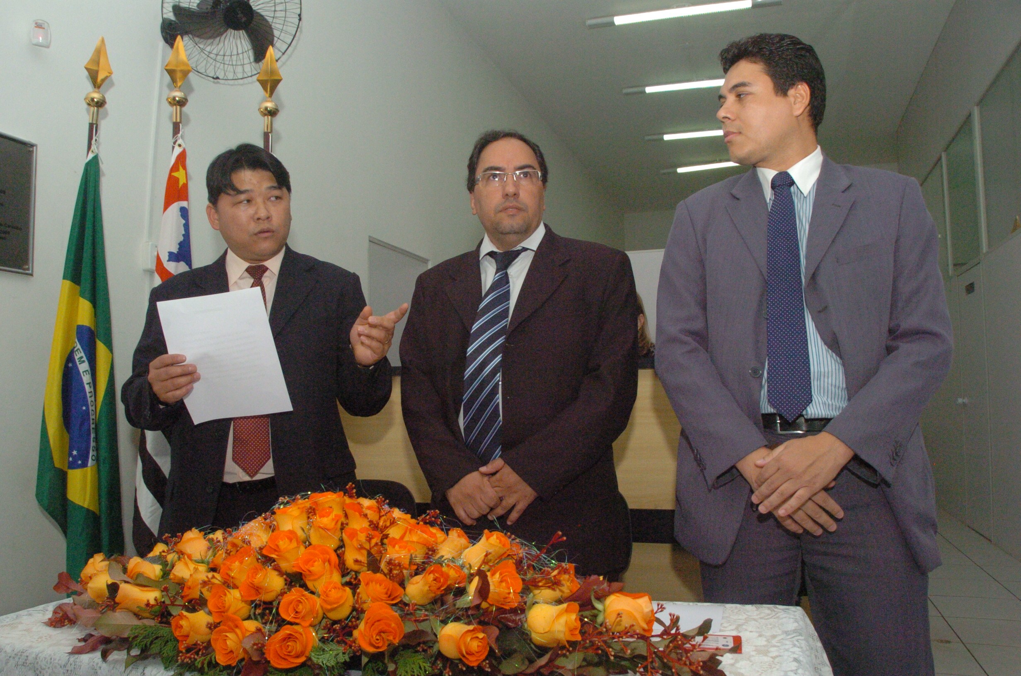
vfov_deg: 47.7
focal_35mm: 27
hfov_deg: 67.5
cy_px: 338
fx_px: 764
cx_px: 510
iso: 1600
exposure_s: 1/250
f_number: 9
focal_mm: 18
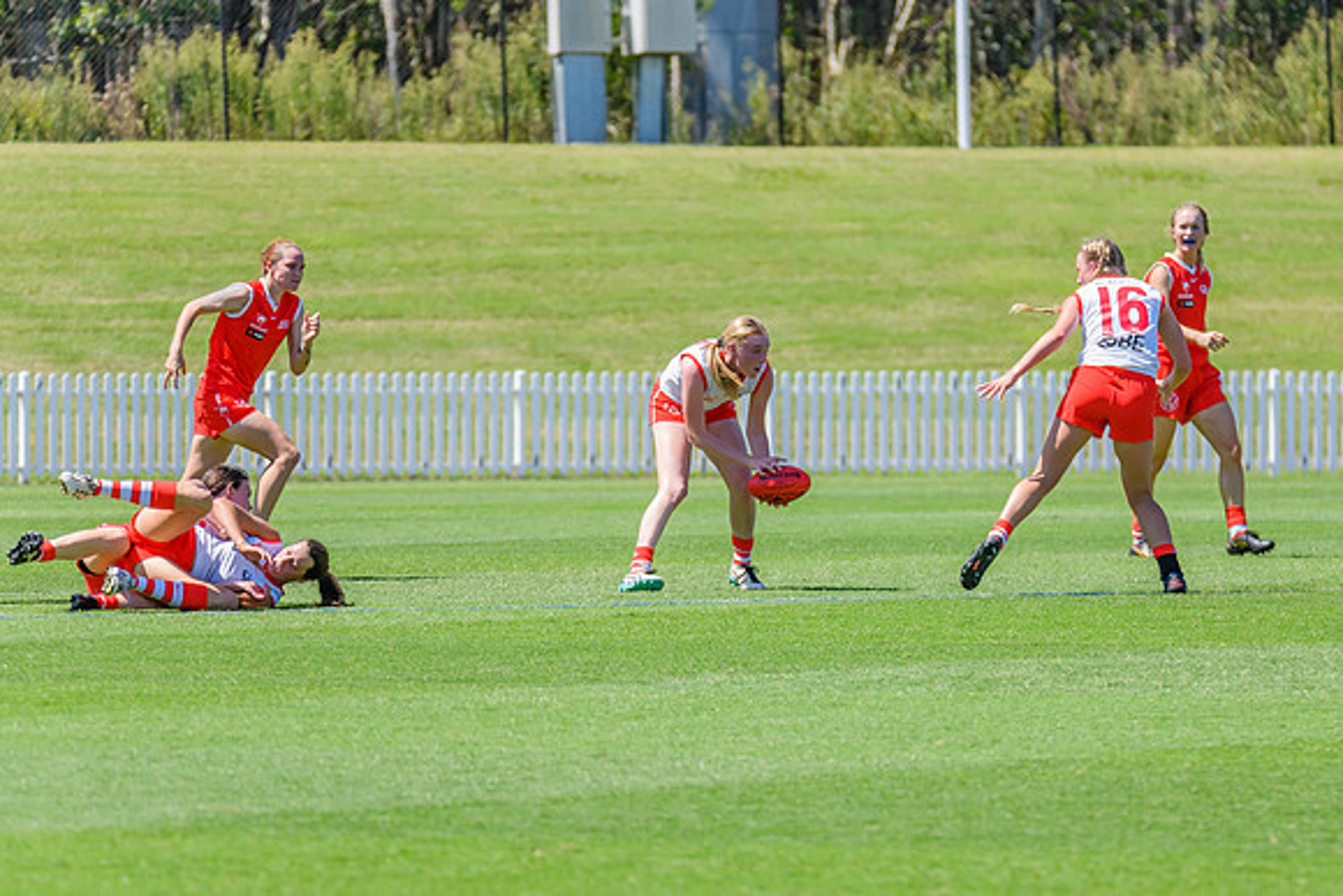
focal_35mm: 379
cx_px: 821
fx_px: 14135
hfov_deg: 5.4
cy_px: 432
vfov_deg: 3.6
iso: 800
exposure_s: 1/2000
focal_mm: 280
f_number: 7.1
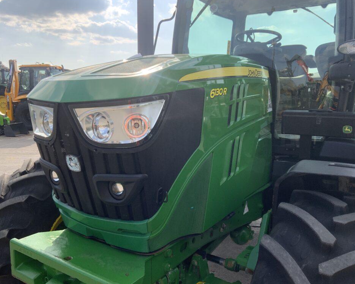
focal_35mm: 31
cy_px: 140
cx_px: 170
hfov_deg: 57.2
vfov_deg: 47.1
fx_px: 326
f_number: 1.8
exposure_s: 1/1076
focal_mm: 3
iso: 16
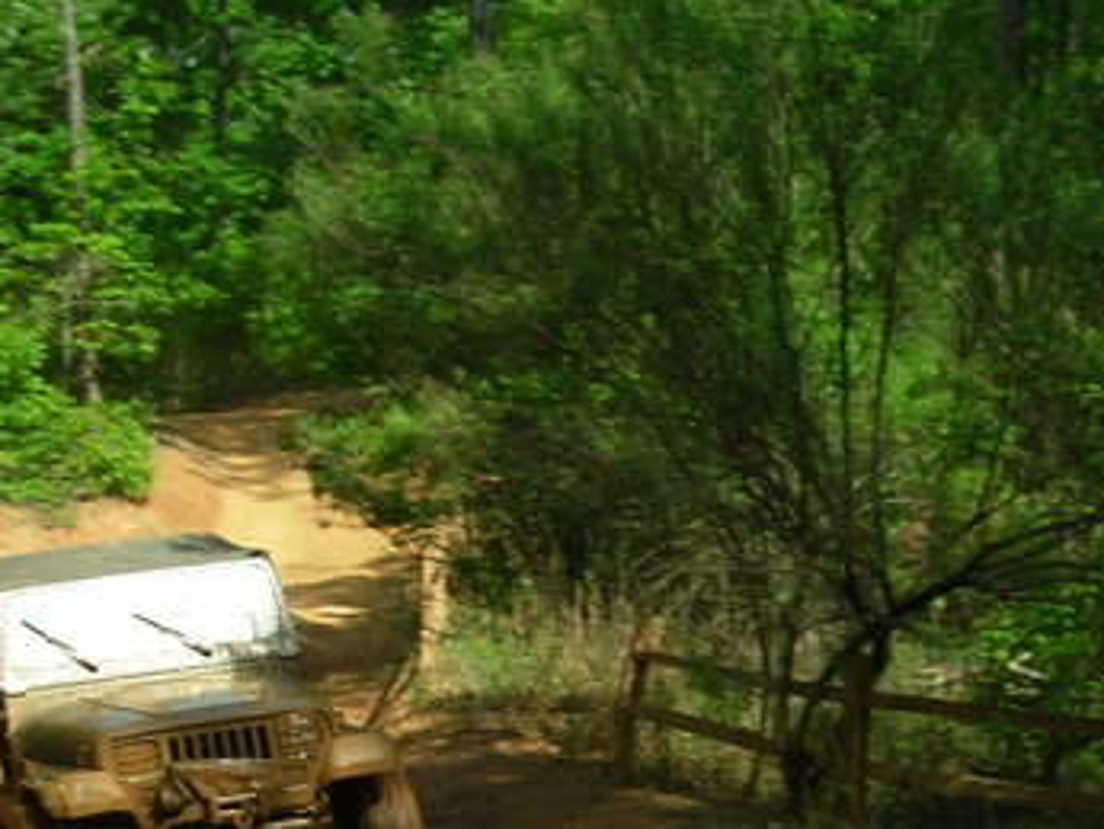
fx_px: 2808
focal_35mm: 88
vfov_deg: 16.5
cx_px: 538
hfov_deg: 22.2
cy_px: 823
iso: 67
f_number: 6.4
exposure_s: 1/120
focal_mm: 6.3
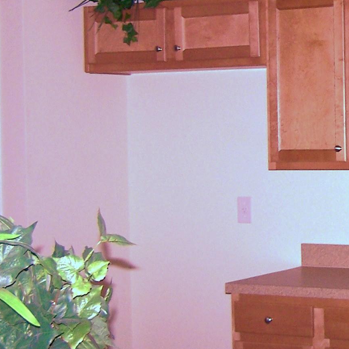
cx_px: 465
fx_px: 1141
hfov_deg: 16.4
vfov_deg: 17.3
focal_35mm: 100
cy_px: 111
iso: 80
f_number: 2.8
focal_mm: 6.3
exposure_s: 1/500
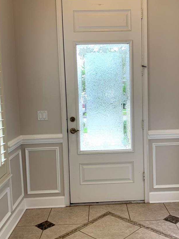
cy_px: 121
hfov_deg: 37.6
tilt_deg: -5.0
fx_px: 262
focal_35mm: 38
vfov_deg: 49.0
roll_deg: +0.9
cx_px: 106
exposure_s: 1/120
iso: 100
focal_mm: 4.25
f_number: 1.8
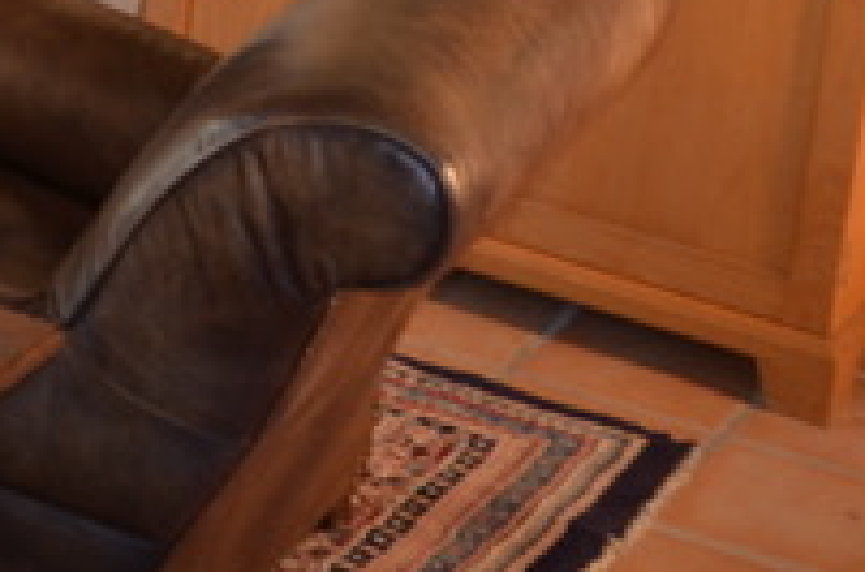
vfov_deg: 9.0
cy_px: -406
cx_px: -695
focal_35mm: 146
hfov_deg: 12.8
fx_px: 3500
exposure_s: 1/60
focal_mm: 18
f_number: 3.5
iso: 400
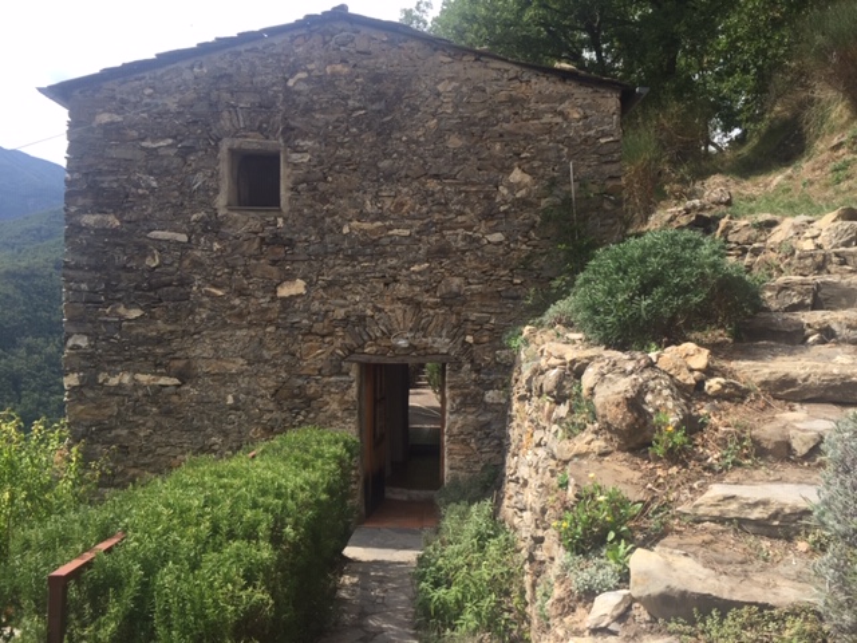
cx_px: 428
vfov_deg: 48.2
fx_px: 718
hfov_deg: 61.7
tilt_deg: -2.0
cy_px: 322
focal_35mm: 29
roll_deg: -1.3
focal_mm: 4.15
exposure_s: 1/1068
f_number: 2.2
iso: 32
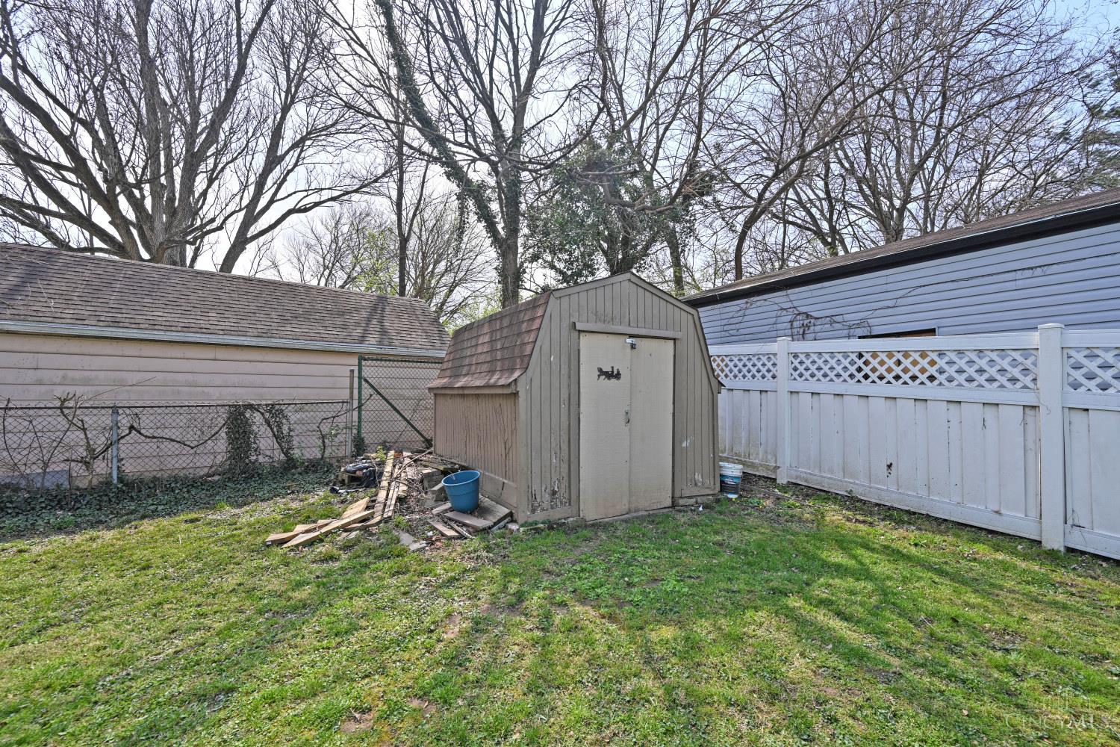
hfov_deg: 100.4
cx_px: 560
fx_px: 467
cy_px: 374
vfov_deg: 77.3
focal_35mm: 15
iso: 64
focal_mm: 15
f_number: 6.3
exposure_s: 1/200
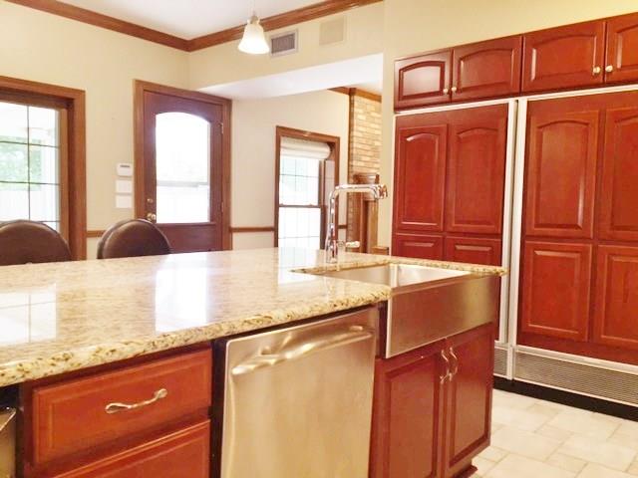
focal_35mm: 29
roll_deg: -1.6
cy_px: 239
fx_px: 534
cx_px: 319
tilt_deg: -2.8
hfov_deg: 61.7
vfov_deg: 48.2
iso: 40
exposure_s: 1/30
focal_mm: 4.15
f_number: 2.2
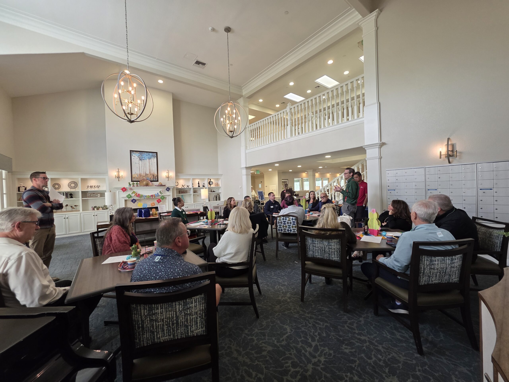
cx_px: 254
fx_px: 191
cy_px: 191
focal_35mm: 13
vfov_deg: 89.9
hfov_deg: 106.2
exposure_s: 1/120
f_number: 1.9
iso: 200
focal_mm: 2.2
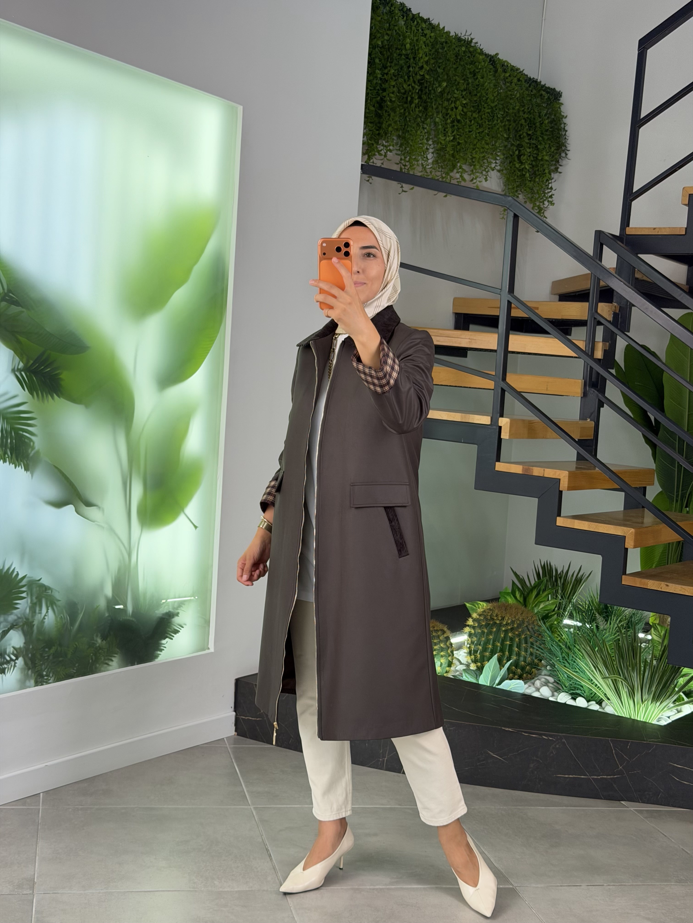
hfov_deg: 30.3
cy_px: 462
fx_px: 1281
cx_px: 346
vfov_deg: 39.7
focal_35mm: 48
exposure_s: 1/100
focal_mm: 6.76
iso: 50
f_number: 1.78
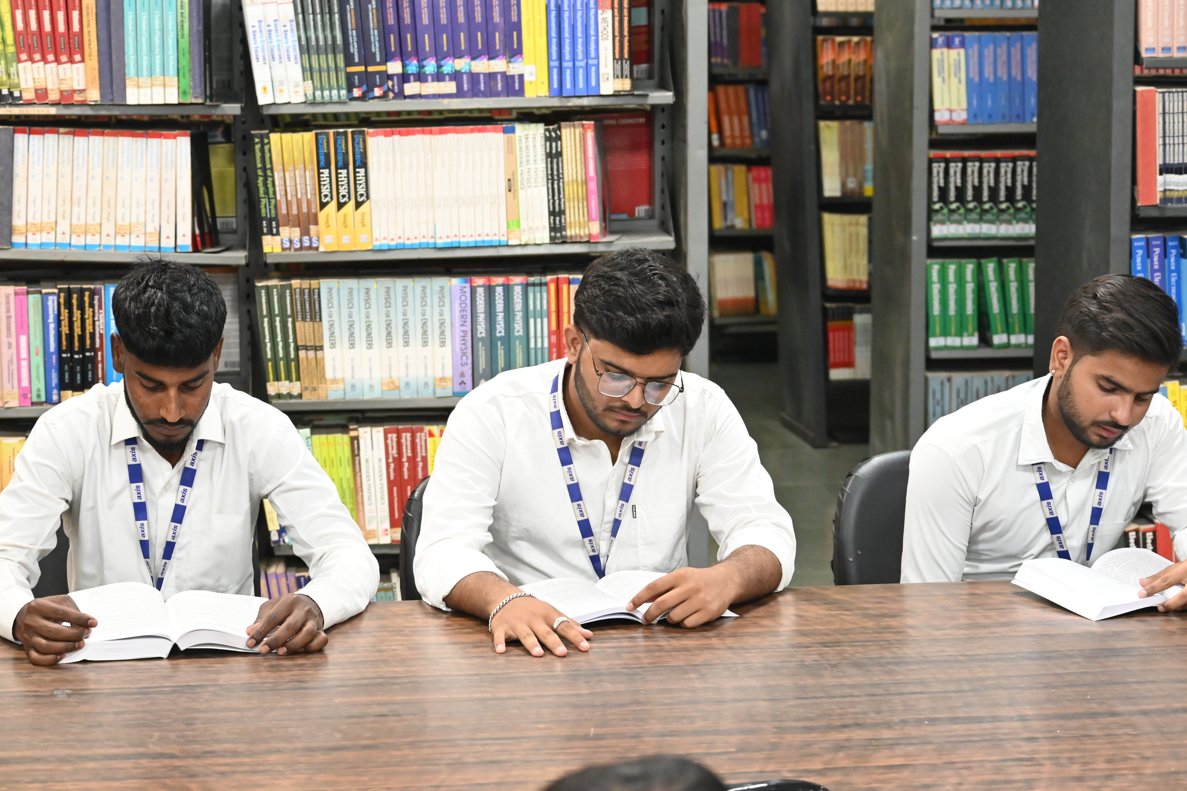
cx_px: 594
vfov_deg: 15.4
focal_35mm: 88
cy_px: 396
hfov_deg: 23.0
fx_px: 2918
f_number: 4.8
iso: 3200
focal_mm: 59
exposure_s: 1/60
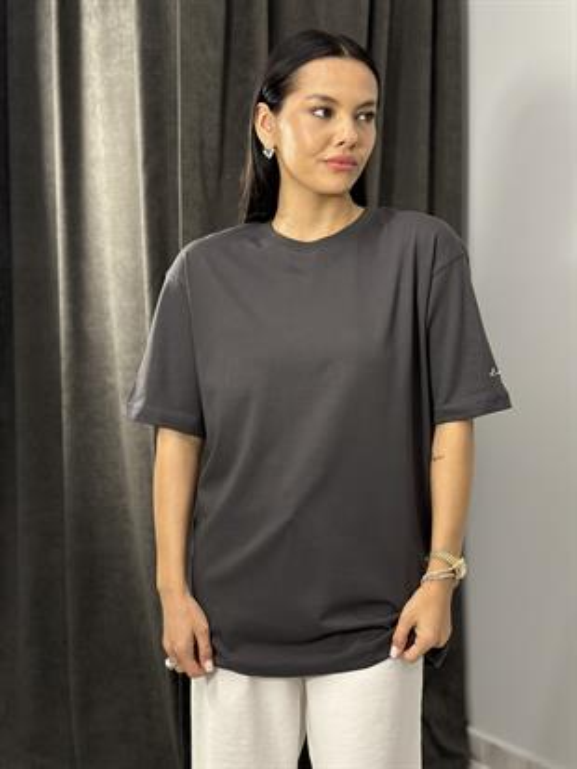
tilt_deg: -6.0
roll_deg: -1.0
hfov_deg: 30.3
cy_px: 384
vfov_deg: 39.6
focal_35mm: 48
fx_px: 1066
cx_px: 288
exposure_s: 1/50
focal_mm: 6.86
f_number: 1.78
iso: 200
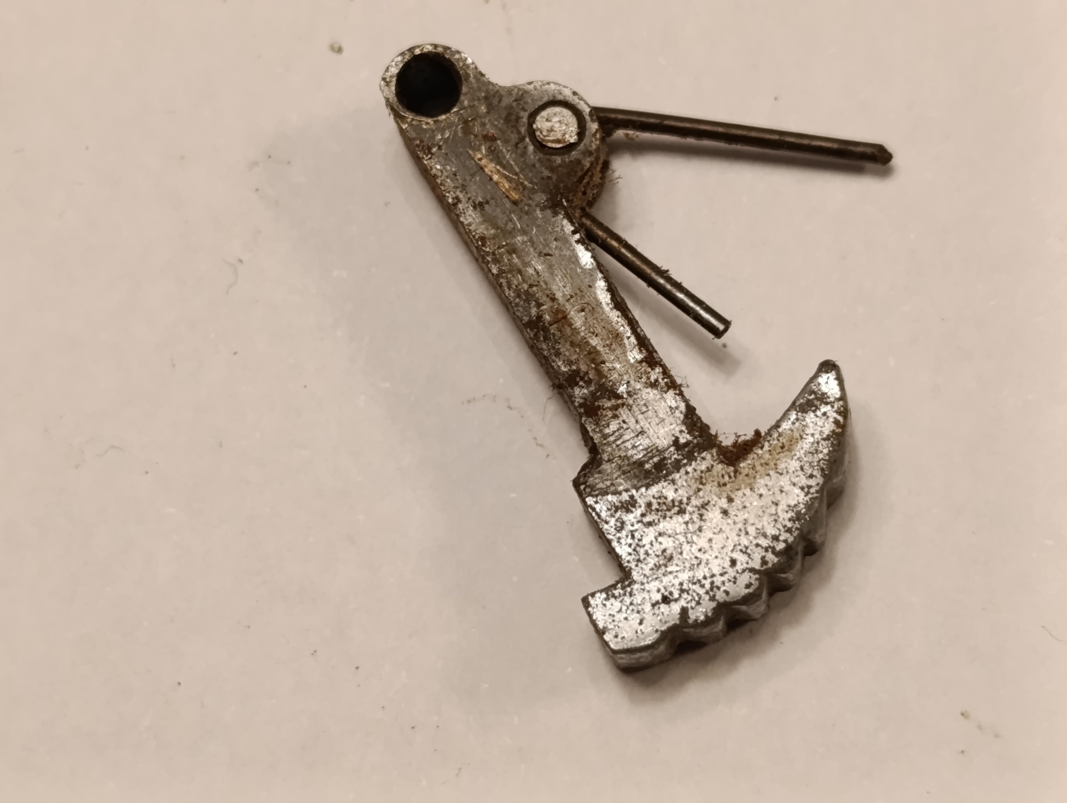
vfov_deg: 16.1
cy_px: 402
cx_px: 534
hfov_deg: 21.3
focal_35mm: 92
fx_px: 2840
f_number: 1.6
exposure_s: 1/100
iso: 800
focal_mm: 6.14
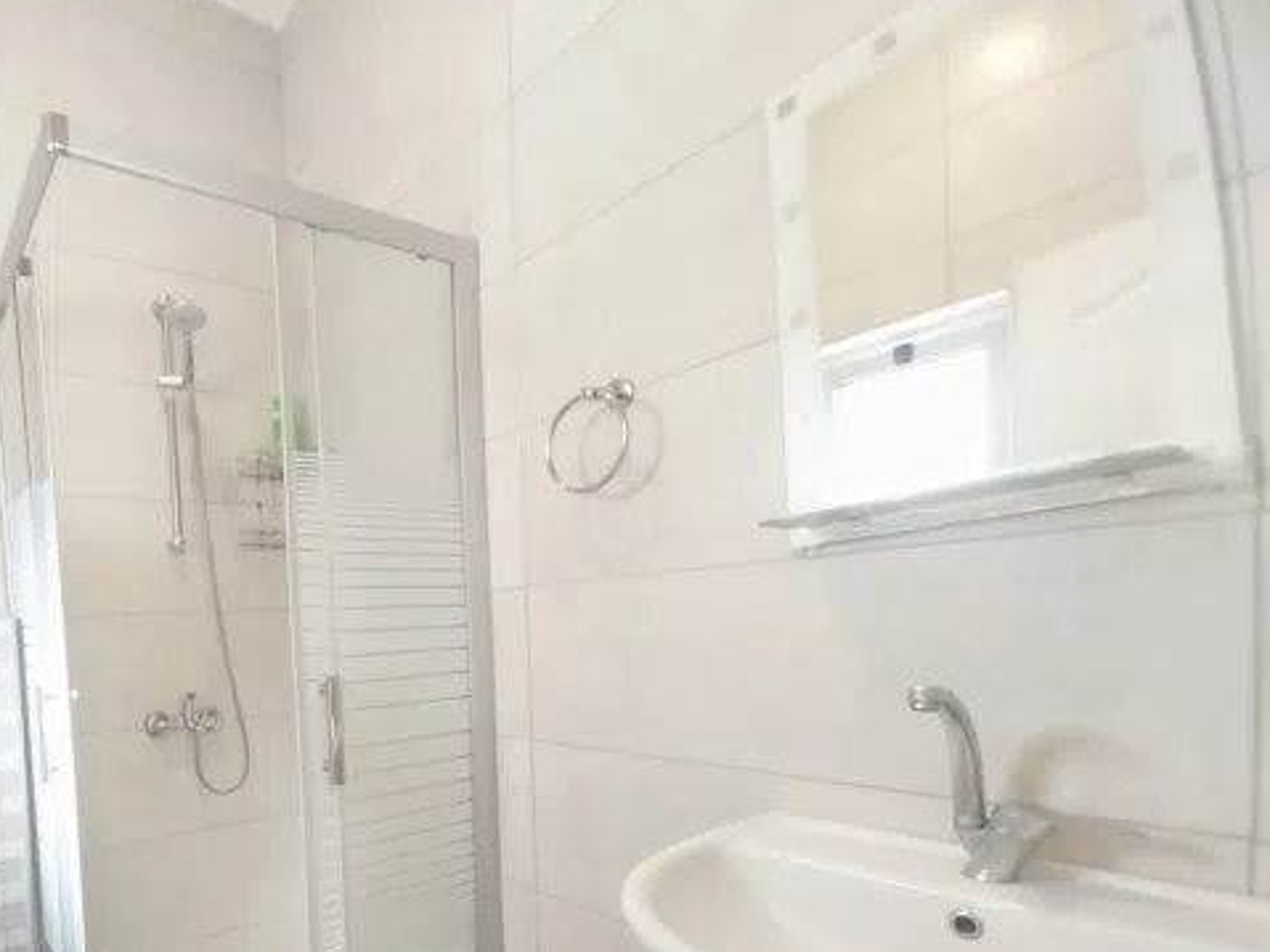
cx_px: 361
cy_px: 664
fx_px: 697
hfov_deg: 79.9
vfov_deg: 66.1
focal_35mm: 19
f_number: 2.2
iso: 200
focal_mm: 1.3
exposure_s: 1/33
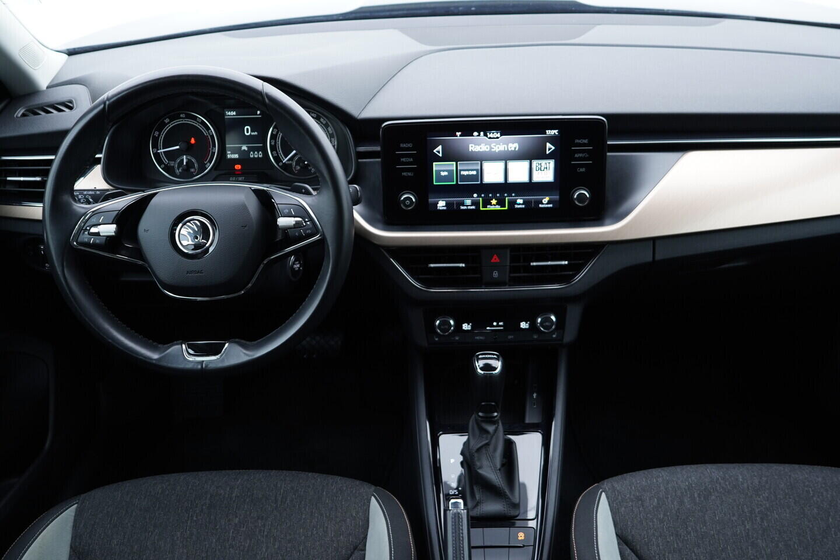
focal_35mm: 36
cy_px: 280
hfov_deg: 53.1
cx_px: 420
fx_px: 840
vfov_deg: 36.9
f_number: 2.8
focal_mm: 24
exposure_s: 1/40
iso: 250
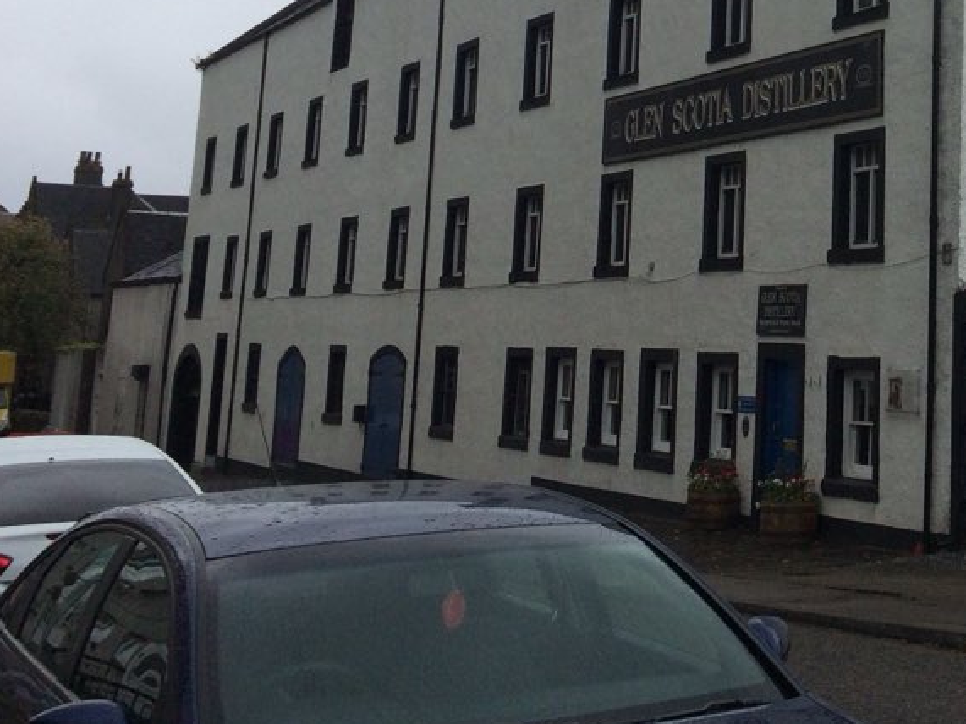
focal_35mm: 65
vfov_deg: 21.6
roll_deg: +0.2
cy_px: -39
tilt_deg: +10.4
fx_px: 1814
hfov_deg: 27.9
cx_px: 991
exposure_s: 1/1709
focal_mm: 4.15
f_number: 2.2
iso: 32
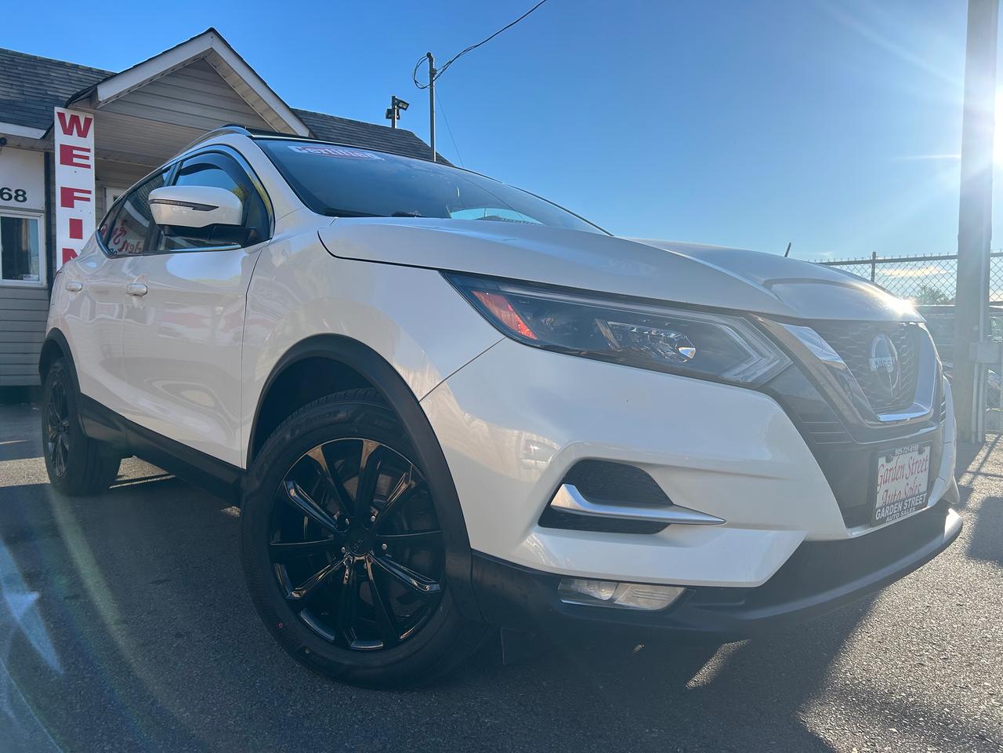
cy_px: 376
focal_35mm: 26
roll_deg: -0.3
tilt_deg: -2.9
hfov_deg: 67.3
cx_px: 502
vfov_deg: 53.1
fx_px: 753
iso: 50
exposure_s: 1/3165
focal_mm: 5.7
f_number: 1.5
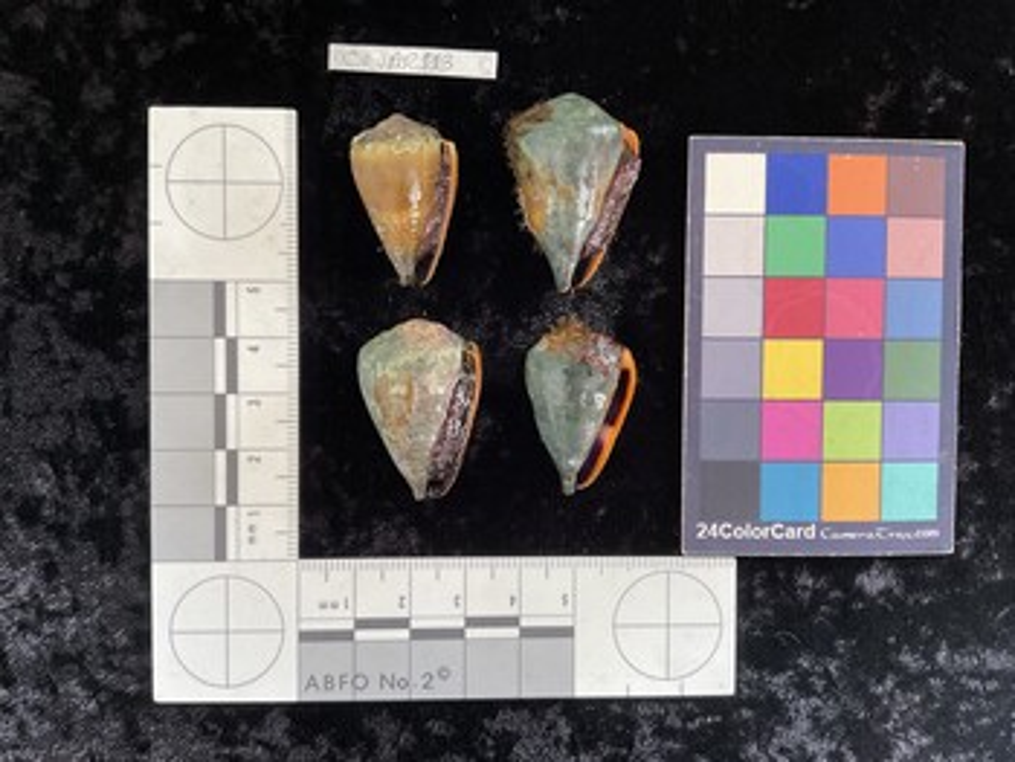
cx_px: 508
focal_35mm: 29
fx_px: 851
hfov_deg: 61.6
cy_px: 381
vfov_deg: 48.3
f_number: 1.8
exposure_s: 1/60
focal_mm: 3
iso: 125
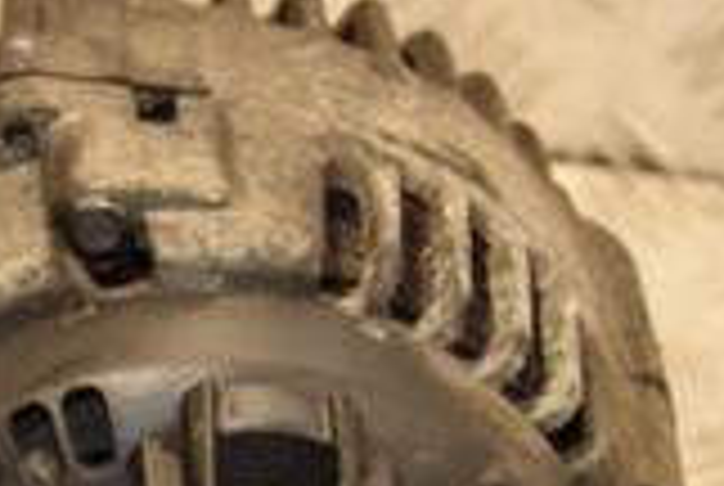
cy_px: 500
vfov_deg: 4.8
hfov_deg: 7.1
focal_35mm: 290
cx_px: 108
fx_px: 5843
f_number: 5
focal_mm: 52
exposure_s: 1/200
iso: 800
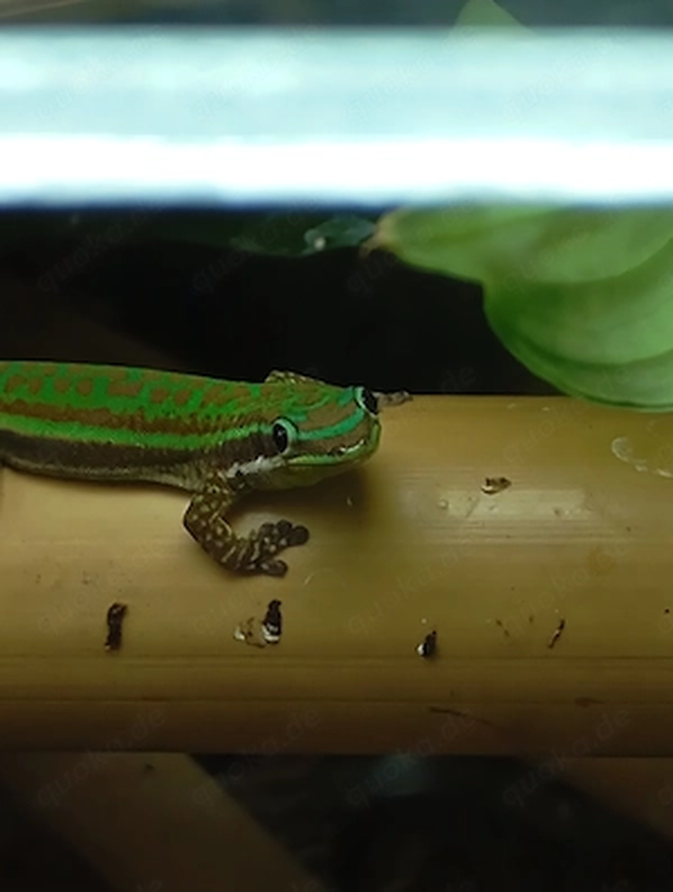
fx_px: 2739
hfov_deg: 14.0
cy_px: 446
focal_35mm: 106
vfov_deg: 18.5
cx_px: 336
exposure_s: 1/100
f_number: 1.8
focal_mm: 4.27
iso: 157
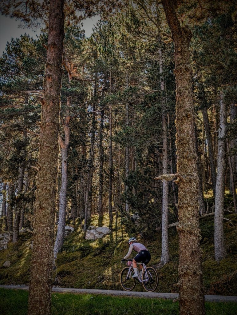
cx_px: 118
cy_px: 158
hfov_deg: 29.7
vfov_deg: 38.9
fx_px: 446
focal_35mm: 49
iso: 21
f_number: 1.68
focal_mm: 6.9
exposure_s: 1/228
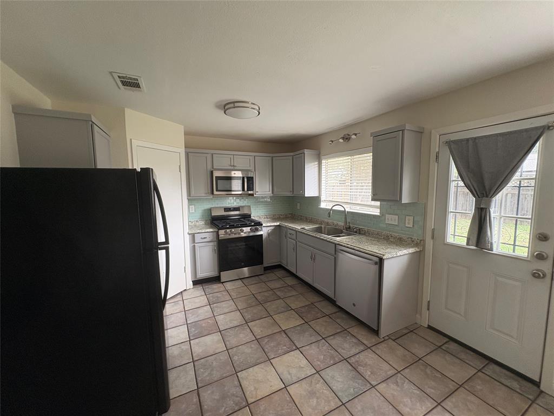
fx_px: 224
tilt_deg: -5.0
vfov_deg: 85.7
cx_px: 277
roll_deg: +0.7
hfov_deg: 102.1
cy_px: 208
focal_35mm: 14
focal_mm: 2.22
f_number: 2.2
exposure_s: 1/99
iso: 160
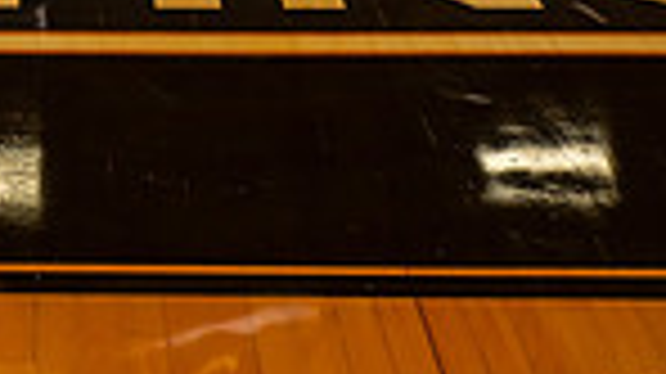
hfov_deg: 14.4
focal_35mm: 147
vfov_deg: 7.6
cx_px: 14
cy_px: -581
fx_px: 2594
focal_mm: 46
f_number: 7.1
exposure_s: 1/400
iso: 640
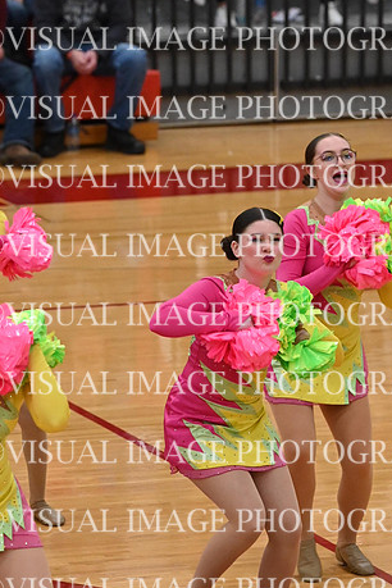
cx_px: 227
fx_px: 5259
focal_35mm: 322
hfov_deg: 4.3
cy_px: 348
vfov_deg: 6.4
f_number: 4
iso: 6400
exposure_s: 1/400
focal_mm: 170
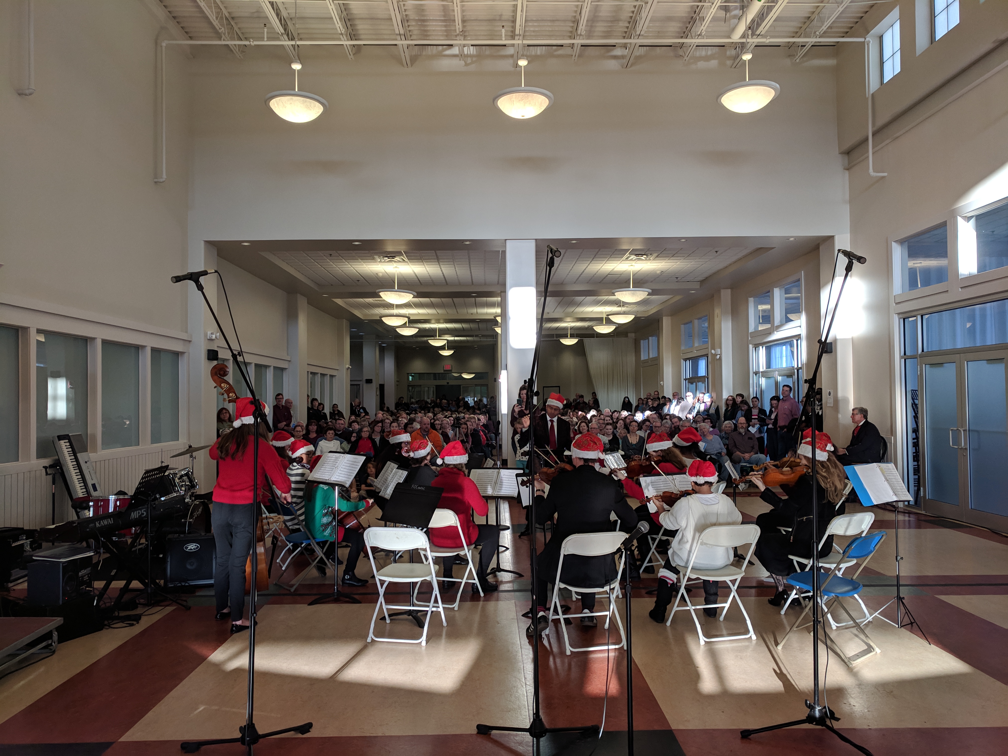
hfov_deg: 67.3
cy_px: 378
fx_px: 757
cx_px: 504
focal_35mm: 26
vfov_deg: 53.1
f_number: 2
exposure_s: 1/201
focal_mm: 4.67
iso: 90
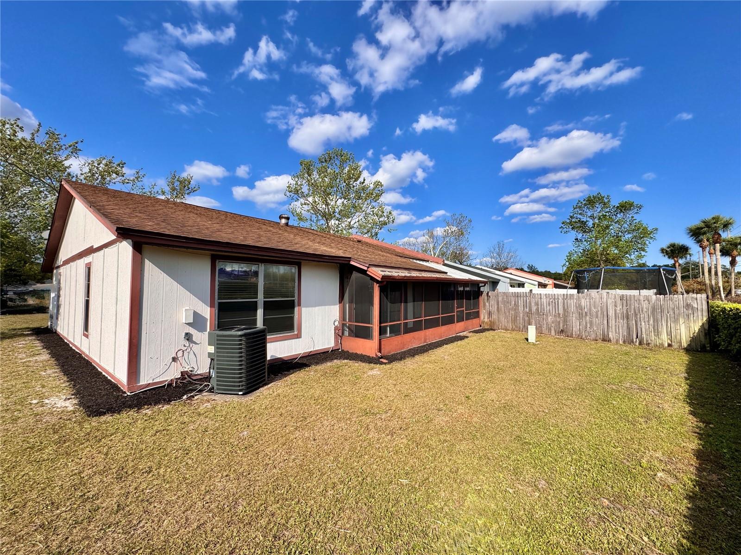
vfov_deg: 85.7
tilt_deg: +1.9
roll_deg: -0.6
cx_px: 370
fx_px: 300
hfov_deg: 102.1
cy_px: 278
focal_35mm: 14
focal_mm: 2.22
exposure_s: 1/2415
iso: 50
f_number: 2.2
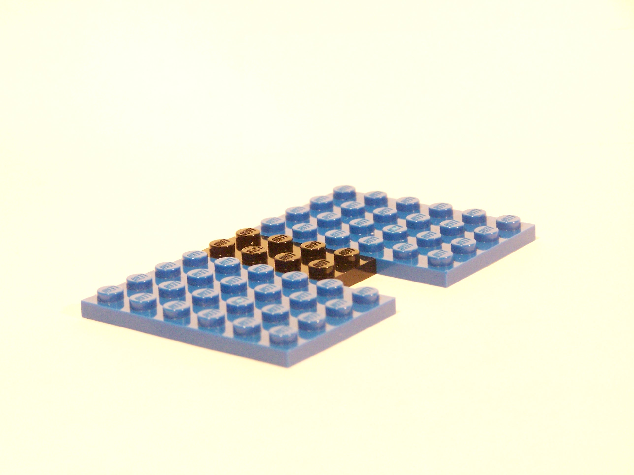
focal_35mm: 117
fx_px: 2143
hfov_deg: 16.8
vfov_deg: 12.7
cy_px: 238
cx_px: 317
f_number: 3.6
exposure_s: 1/20
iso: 400
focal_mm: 19.4
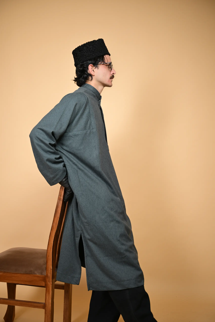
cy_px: 161
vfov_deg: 41.1
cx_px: 108
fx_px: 430
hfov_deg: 28.1
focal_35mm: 48
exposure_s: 1/160
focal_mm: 48
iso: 100
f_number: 2.8
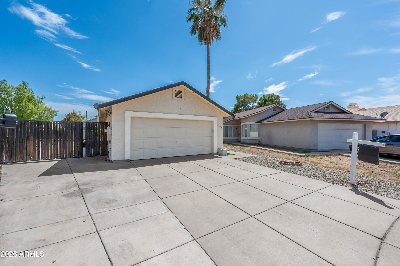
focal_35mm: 14
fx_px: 155
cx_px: 200
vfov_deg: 81.1
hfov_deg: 104.3
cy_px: 133
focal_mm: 14
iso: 320
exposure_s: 1/8000
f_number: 8
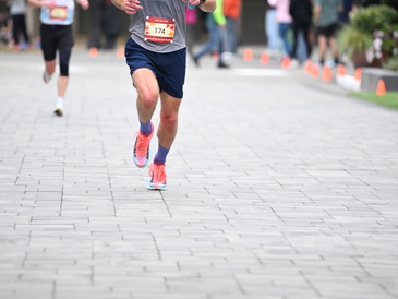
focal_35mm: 290
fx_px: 3335
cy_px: 101
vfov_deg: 5.1
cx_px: 199
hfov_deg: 6.8
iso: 1600
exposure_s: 1/1250
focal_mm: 200
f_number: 2.8
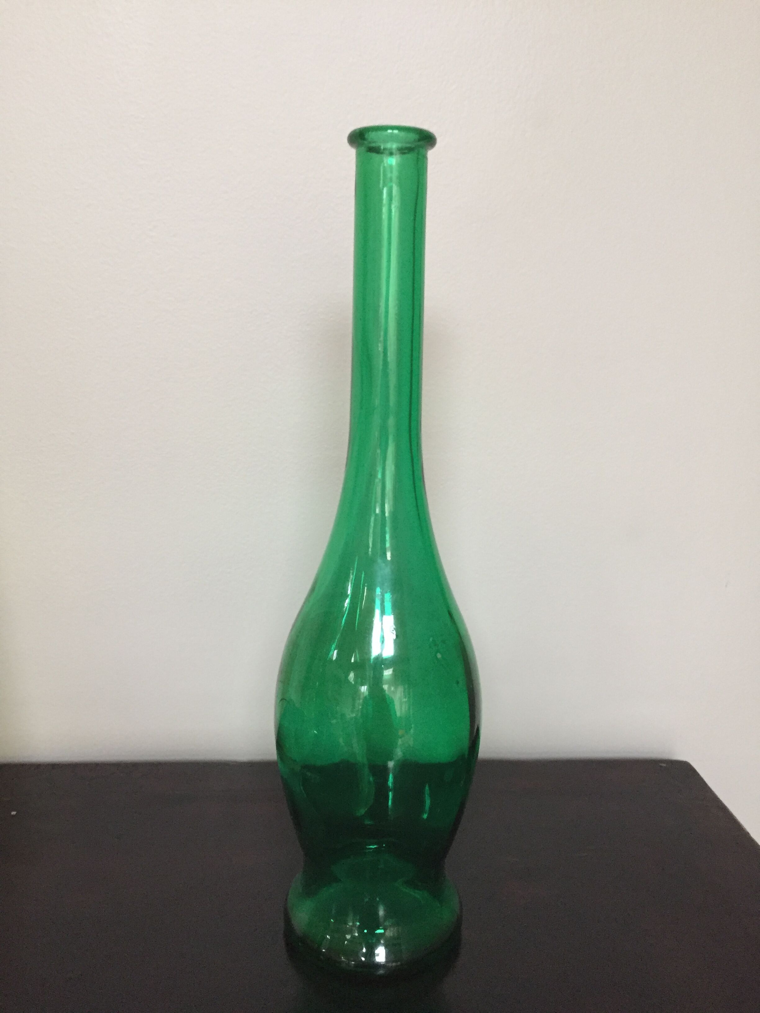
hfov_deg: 48.2
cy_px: 506
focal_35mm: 29
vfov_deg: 61.7
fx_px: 849
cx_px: 380
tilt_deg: -13.2
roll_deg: -0.9
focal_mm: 4.15
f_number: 2.2
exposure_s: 1/33
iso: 250
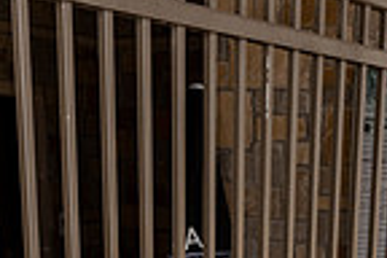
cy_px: 572
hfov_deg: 20.1
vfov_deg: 11.7
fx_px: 1075
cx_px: 331
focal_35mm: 100
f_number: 5.6
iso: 250
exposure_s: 1/200
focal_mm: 32
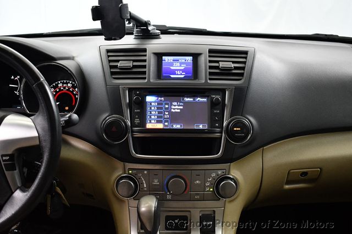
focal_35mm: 37
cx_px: 176
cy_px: 117
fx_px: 362
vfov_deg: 35.9
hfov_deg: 51.9
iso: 3200
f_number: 4
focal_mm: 25
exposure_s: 1/60
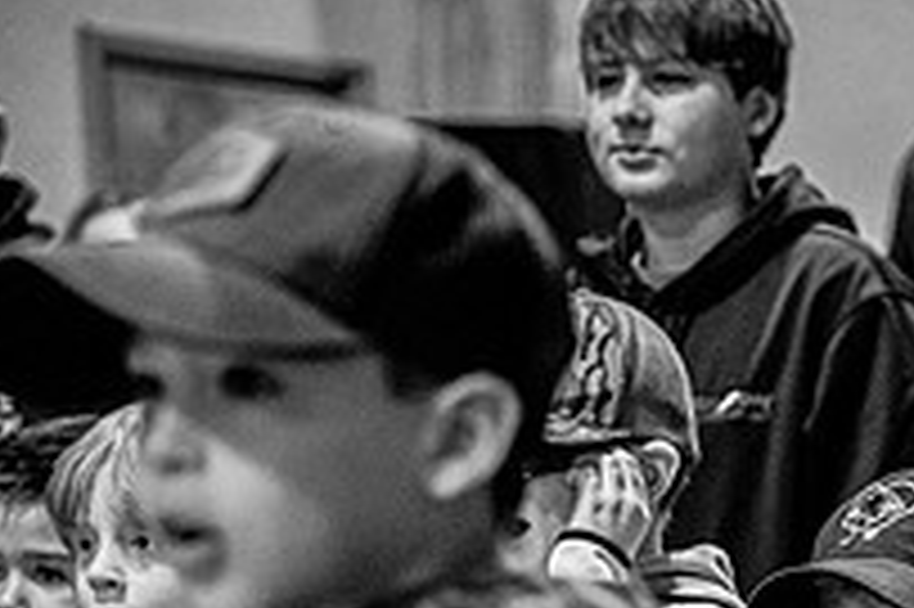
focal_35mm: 200
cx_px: 946
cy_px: 849
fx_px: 5074
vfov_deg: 6.8
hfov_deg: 10.2
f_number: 2.8
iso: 2500
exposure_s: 1/320
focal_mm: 70
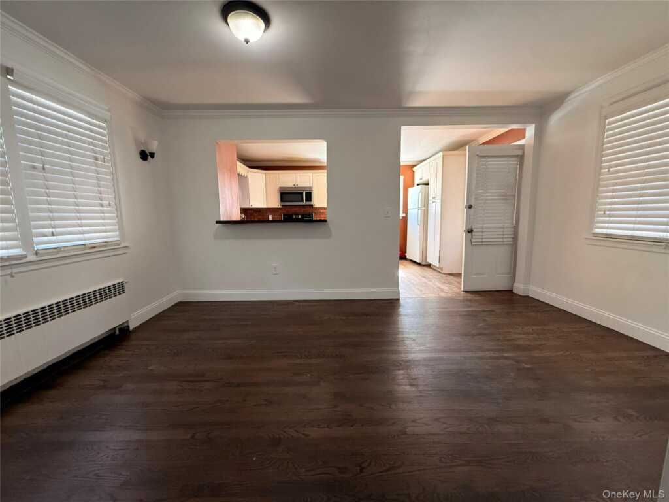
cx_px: 334
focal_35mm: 14
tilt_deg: -7.2
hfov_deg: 102.1
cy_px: 251
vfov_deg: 85.7
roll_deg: +0.2
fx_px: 271
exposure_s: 1/120
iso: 320
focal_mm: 2.22
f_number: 2.2
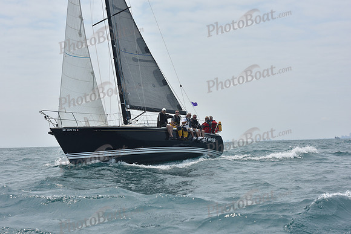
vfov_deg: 19.5
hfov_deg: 28.8
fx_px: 683
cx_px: 176
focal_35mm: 70
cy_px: 117
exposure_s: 1/800
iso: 250
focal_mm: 70
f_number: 11
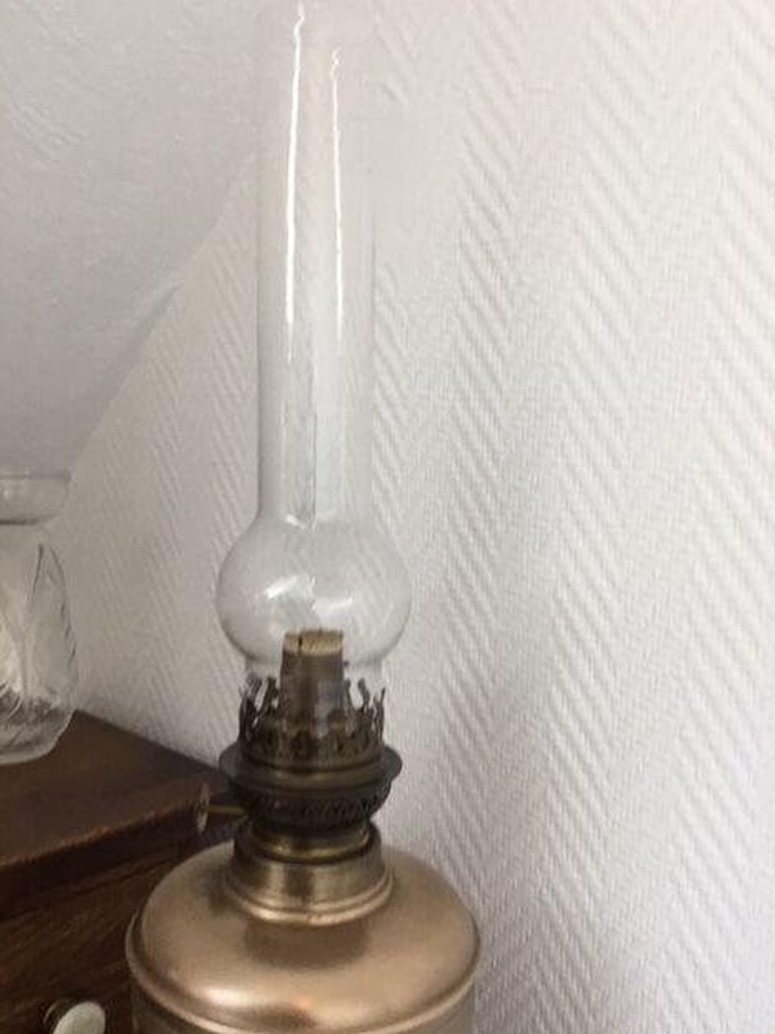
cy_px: 507
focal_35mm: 32
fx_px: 955
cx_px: 397
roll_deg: -1.7
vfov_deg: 56.8
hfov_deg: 44.2
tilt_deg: -6.9
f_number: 2.4
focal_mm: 3.3
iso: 40
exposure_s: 1/33
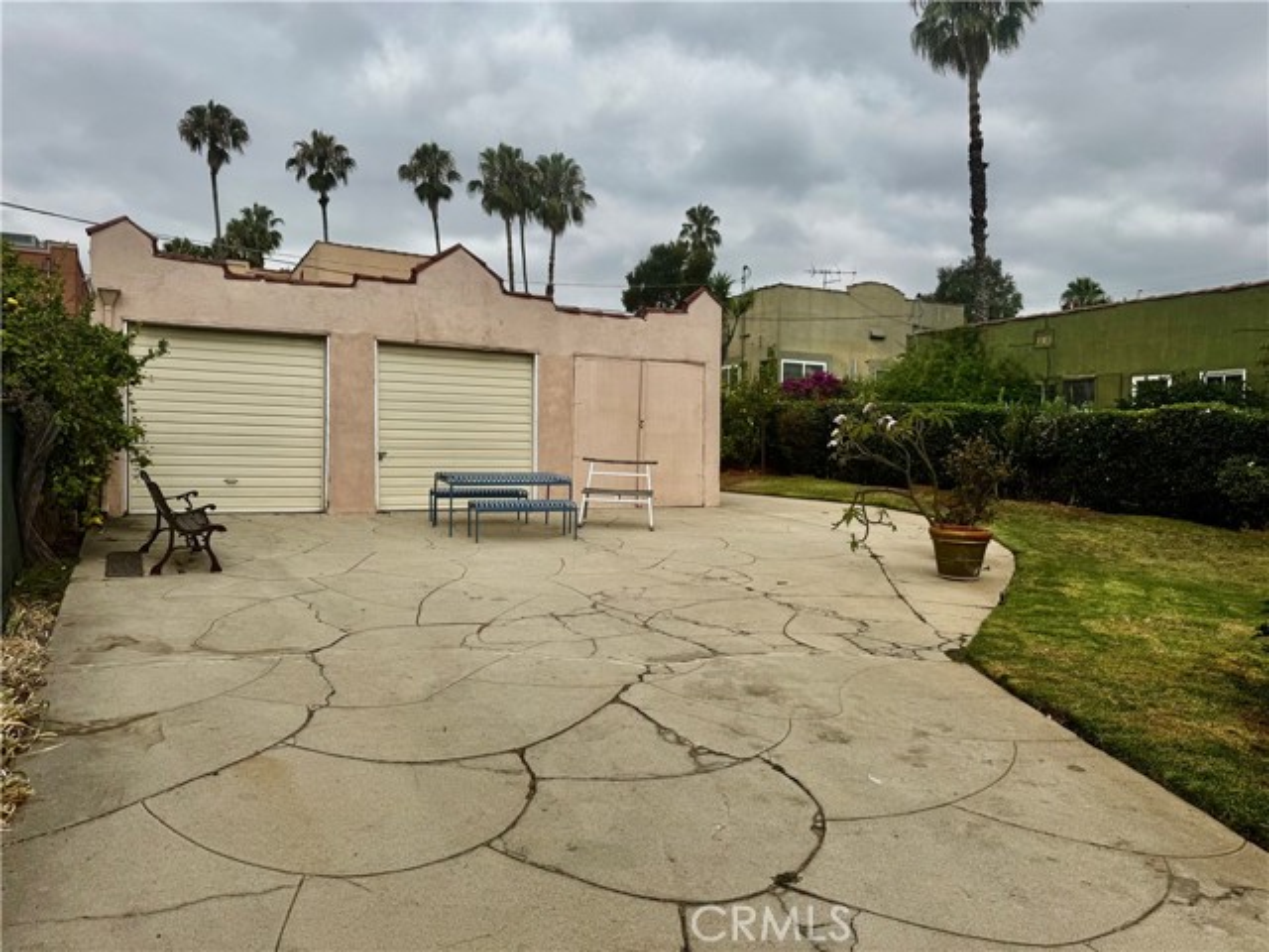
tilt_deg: -1.7
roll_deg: -0.9
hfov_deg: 71.6
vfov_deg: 56.8
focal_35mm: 24
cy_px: 476
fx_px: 880
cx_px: 634
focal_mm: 6.76
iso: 80
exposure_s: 1/5348
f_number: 1.78
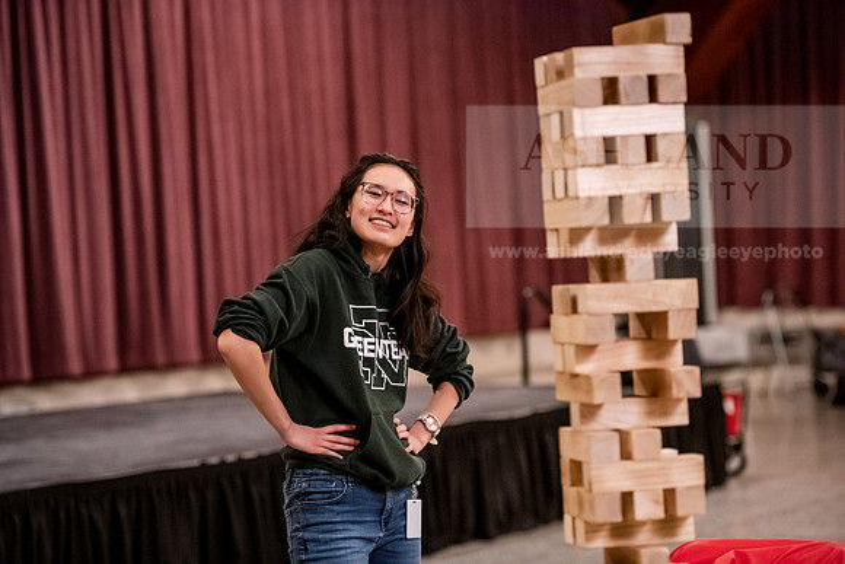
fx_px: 2582
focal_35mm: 110
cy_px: 282
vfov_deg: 12.5
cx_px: 422
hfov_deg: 18.6
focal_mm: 110
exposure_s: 1/160
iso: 5000
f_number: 2.8
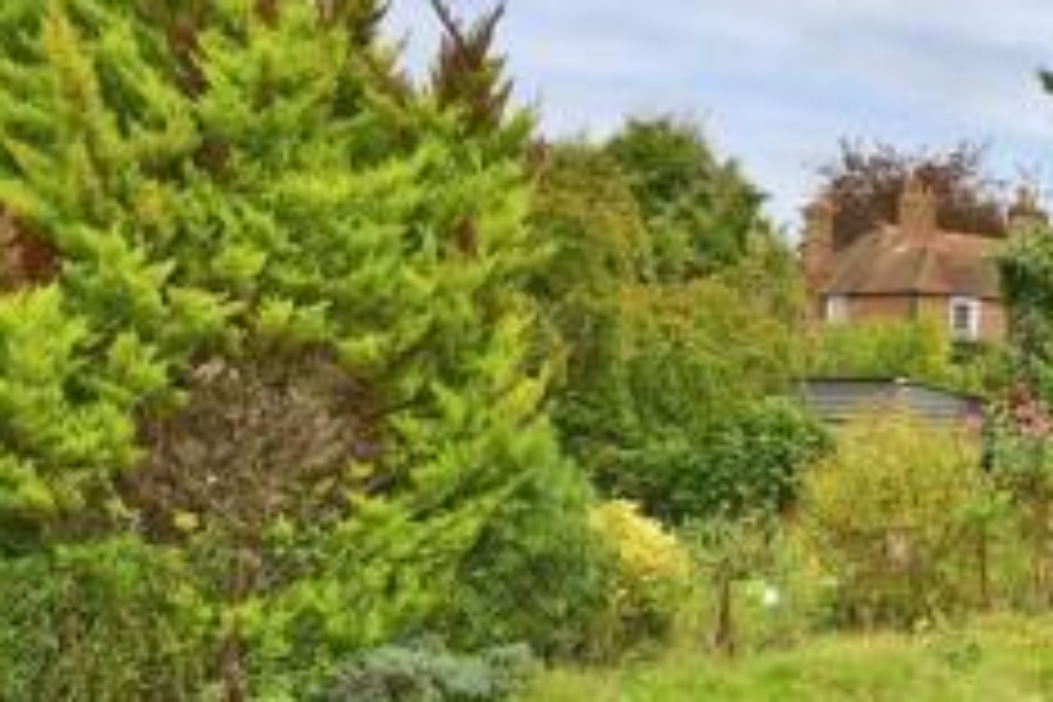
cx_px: 1233
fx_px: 1228
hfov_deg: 36.8
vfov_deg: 31.8
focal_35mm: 42
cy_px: 407
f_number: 4.5
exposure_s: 1/60
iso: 160
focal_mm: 10
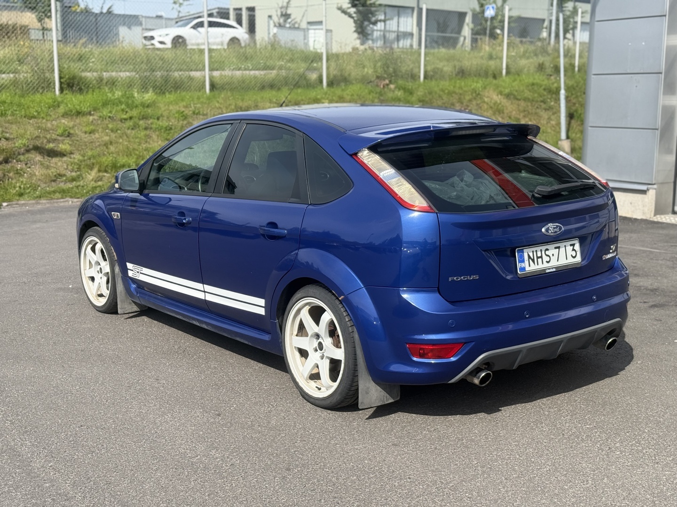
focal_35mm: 48
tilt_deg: -9.4
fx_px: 939
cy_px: 254
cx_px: 338
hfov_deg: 39.7
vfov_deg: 30.3
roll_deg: +0.0
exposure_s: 1/3704
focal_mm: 6.76
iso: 100
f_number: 1.78
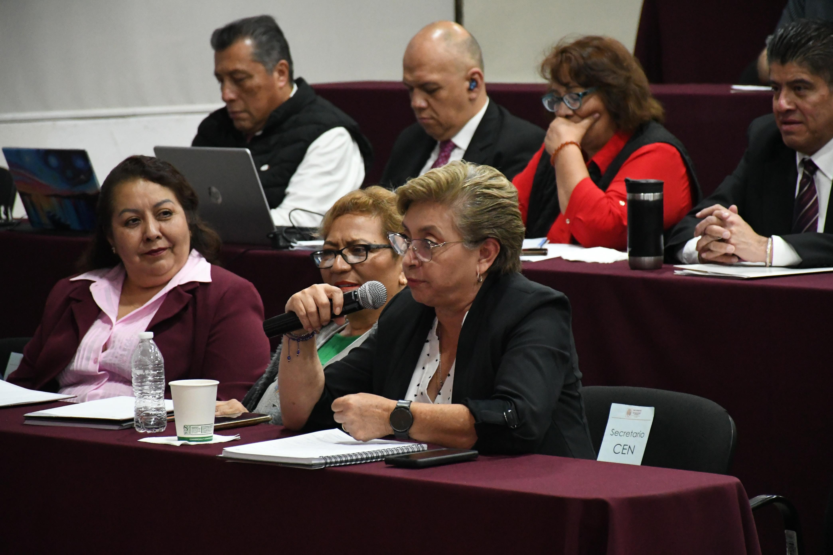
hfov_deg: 10.5
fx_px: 4512
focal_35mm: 195
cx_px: 416
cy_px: 278
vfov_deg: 7.0
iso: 8000
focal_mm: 130
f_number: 5.6
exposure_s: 1/100
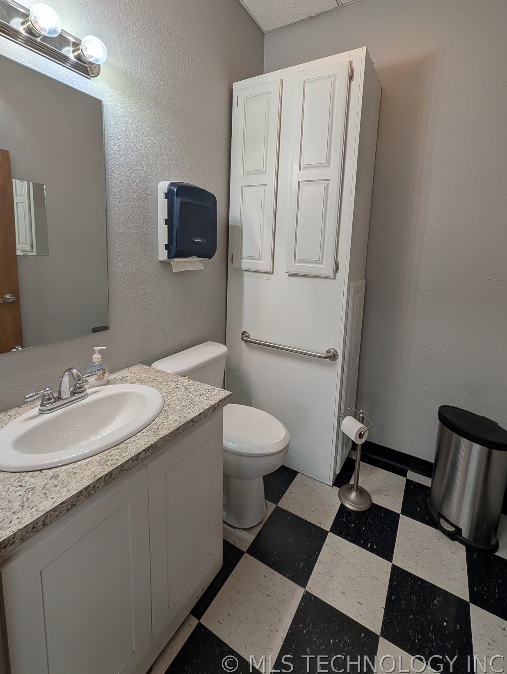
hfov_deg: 85.6
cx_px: 279
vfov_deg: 101.3
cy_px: 289
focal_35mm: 14
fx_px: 273
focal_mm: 2.02
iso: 52
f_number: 1.7
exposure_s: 1/120
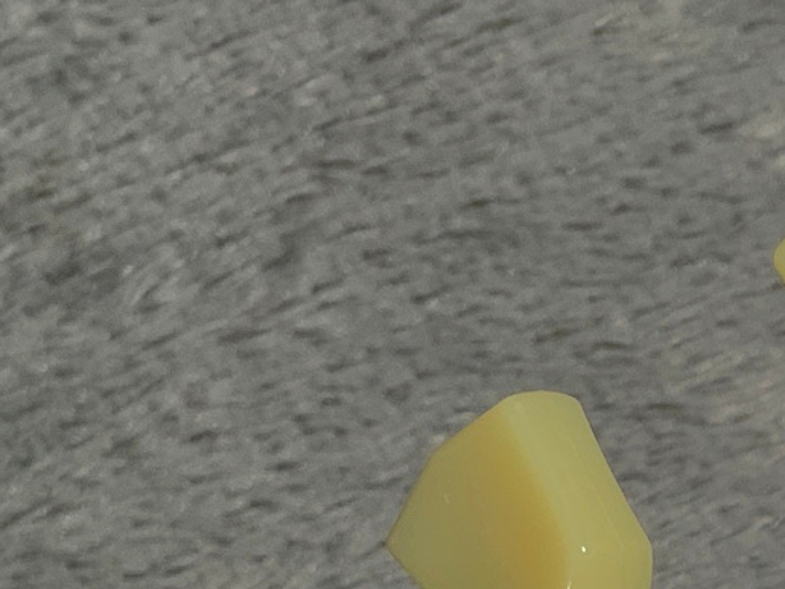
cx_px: 1003
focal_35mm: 144
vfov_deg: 9.9
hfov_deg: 13.3
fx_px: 3266
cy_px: 960
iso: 32
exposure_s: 1/104
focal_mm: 3
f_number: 1.8
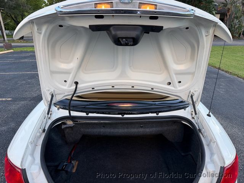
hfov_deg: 71.6
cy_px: 92
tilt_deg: -19.4
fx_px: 169
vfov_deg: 56.8
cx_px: 122
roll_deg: -0.4
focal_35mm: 24
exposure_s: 1/121
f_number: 1.78
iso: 80
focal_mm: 6.76
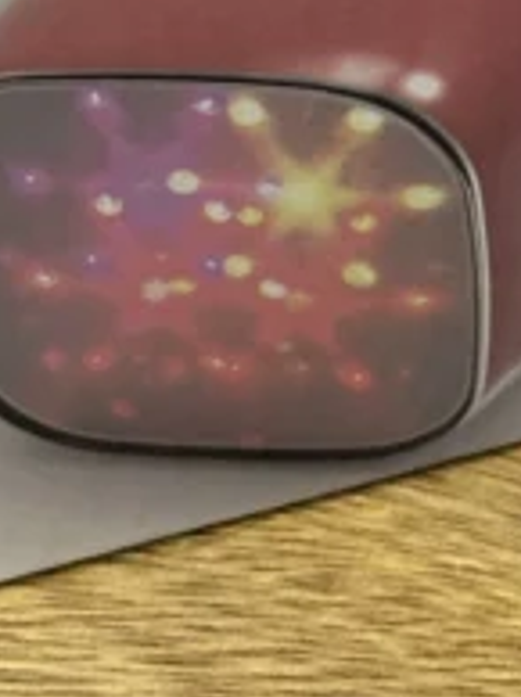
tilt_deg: -38.7
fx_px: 3982
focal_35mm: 198
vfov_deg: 9.9
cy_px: 25
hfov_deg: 7.4
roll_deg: +0.3
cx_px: 729
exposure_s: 1/50
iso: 100
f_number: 1.78
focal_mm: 6.86
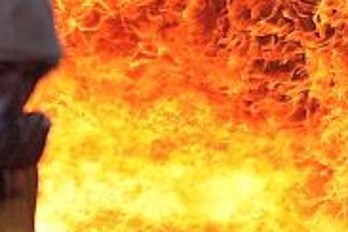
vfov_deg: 2.9
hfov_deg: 4.3
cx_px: 378
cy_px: -68
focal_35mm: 474
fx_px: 4582
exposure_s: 1/6400
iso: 1000
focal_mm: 70
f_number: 2.8
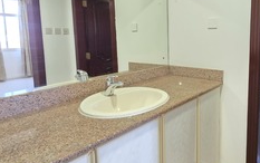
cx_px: 180
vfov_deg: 45.8
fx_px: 191
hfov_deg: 65.9
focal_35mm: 27
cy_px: 63
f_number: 1.9
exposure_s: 1/50
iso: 400
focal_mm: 2.2
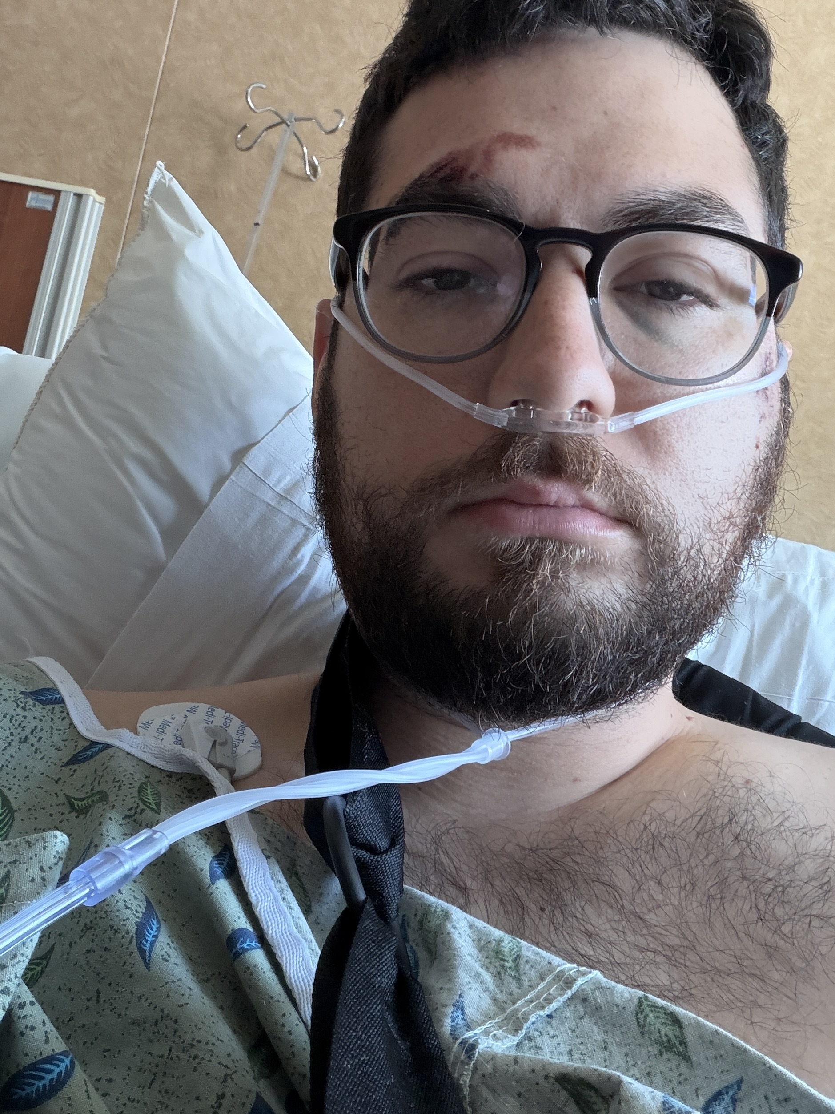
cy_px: 472
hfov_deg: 38.7
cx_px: 430
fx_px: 1190
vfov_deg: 50.0
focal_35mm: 37
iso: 200
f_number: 1.9
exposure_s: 1/60
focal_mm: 2.71
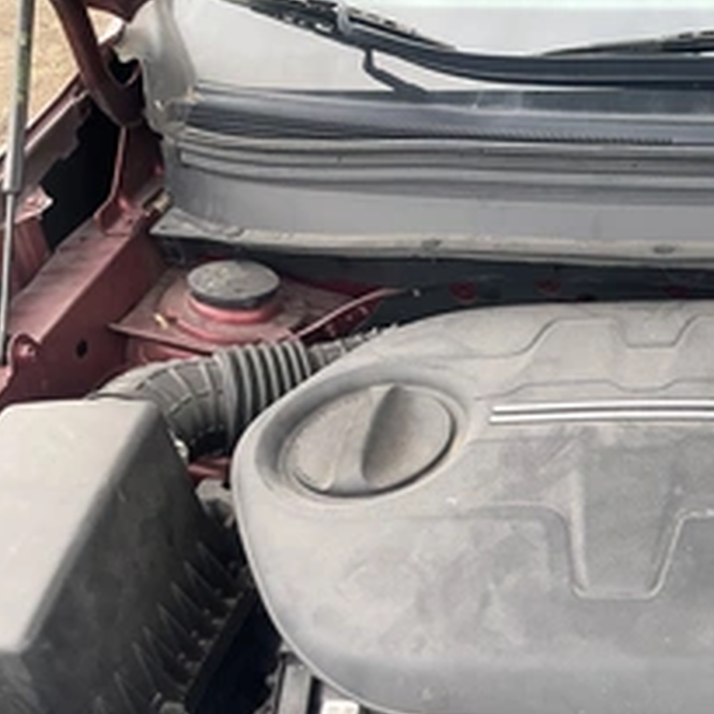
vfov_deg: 33.8
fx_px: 1167
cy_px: 456
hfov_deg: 32.0
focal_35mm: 50
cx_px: 672
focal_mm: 3
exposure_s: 1/125
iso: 20
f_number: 1.8
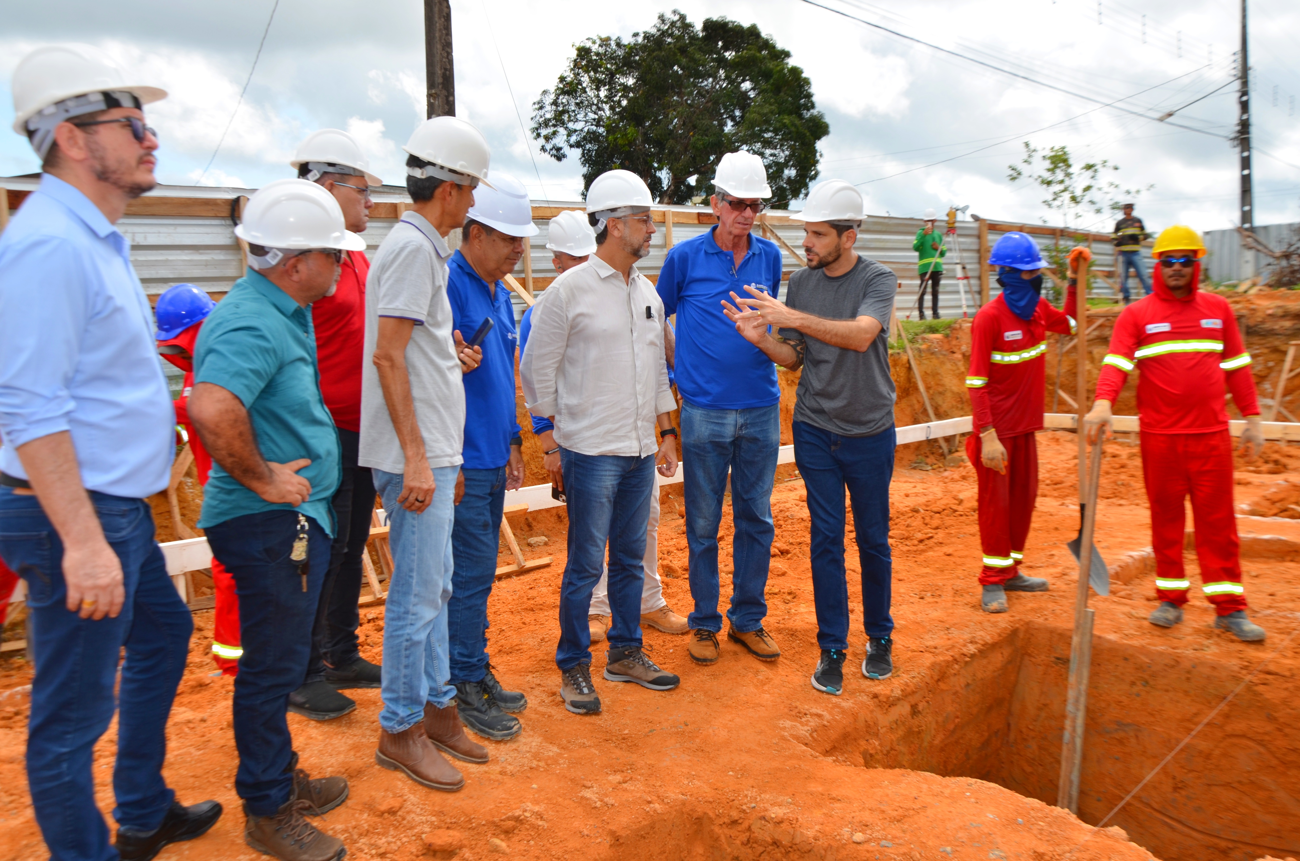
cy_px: 430
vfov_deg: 41.5
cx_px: 650
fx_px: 1135
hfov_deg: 59.6
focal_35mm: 32
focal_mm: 21
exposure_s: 1/250
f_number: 6.3
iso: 100
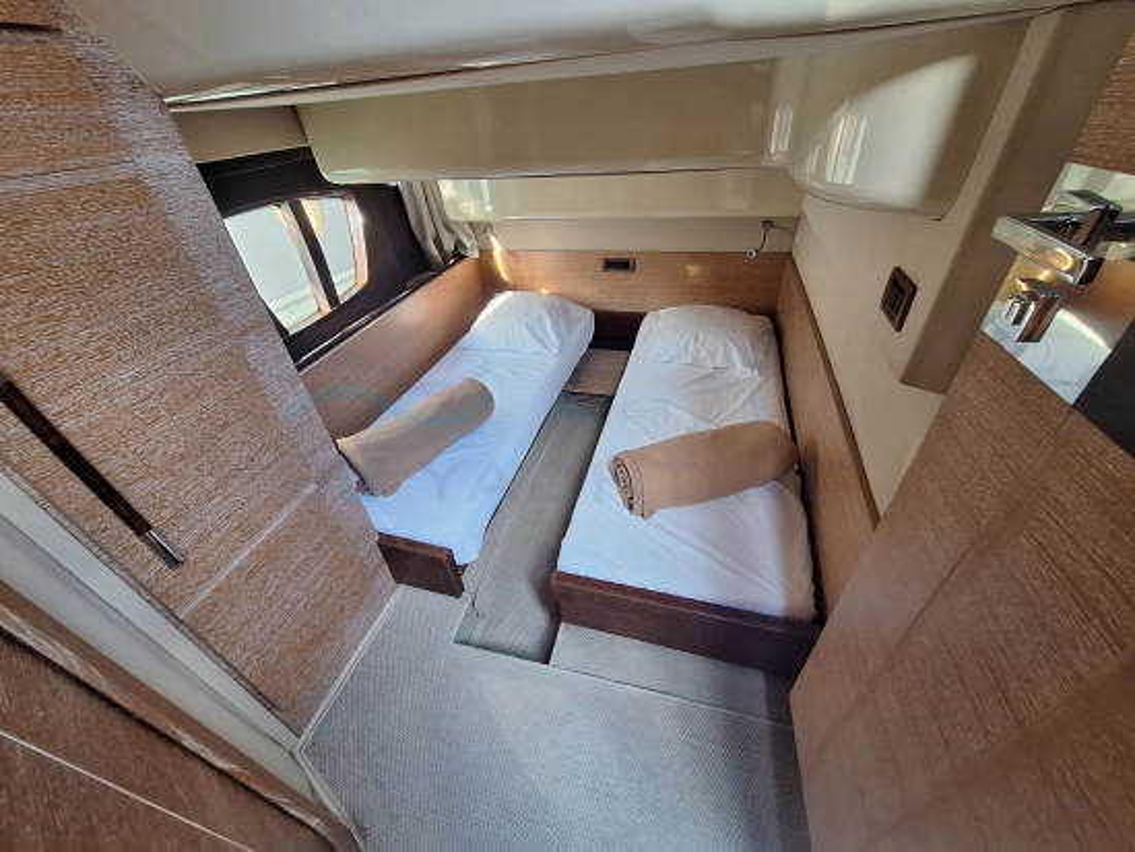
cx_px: 568
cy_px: 426
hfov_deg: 106.2
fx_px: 426
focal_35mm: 13
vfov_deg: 90.0
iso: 160
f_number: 2.2
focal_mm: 1.74
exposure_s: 1/30
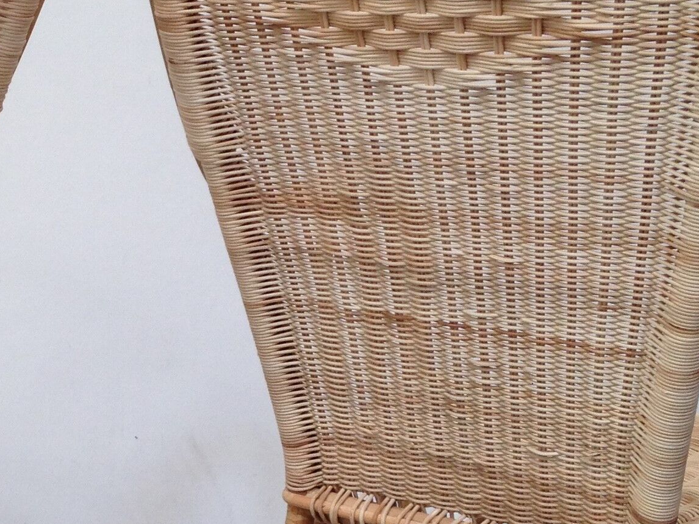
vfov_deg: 15.7
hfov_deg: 20.5
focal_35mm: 94
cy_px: 382
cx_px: 73
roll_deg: -0.3
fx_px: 1898
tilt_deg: -12.8
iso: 64
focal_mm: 4.12
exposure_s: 1/60
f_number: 2.4
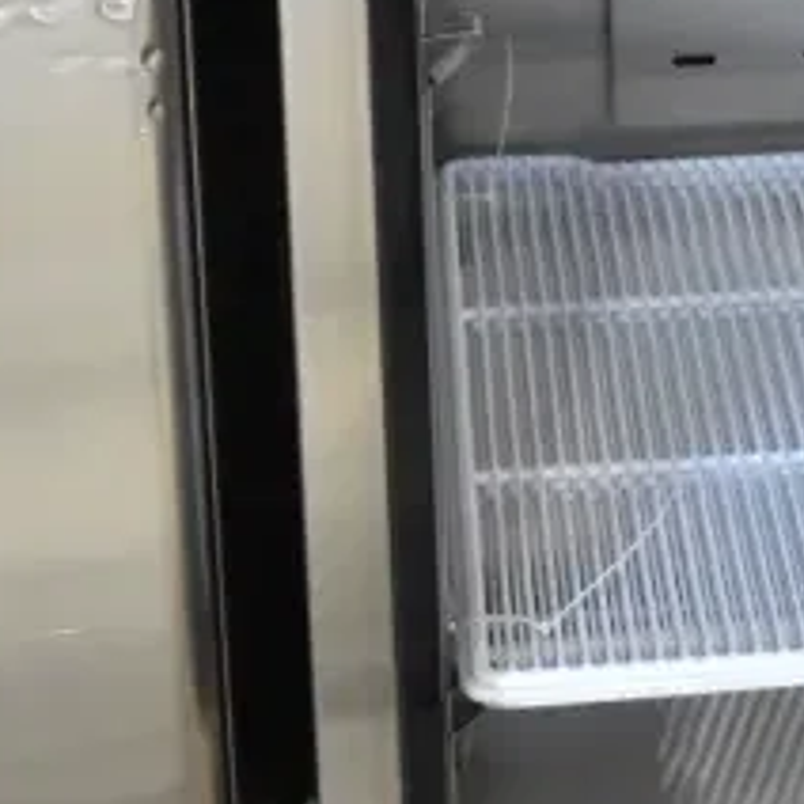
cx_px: 1085
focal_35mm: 132
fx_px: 3469
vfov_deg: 12.5
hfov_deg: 12.7
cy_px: -461
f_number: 6.3
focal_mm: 24
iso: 6400
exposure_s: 1/160
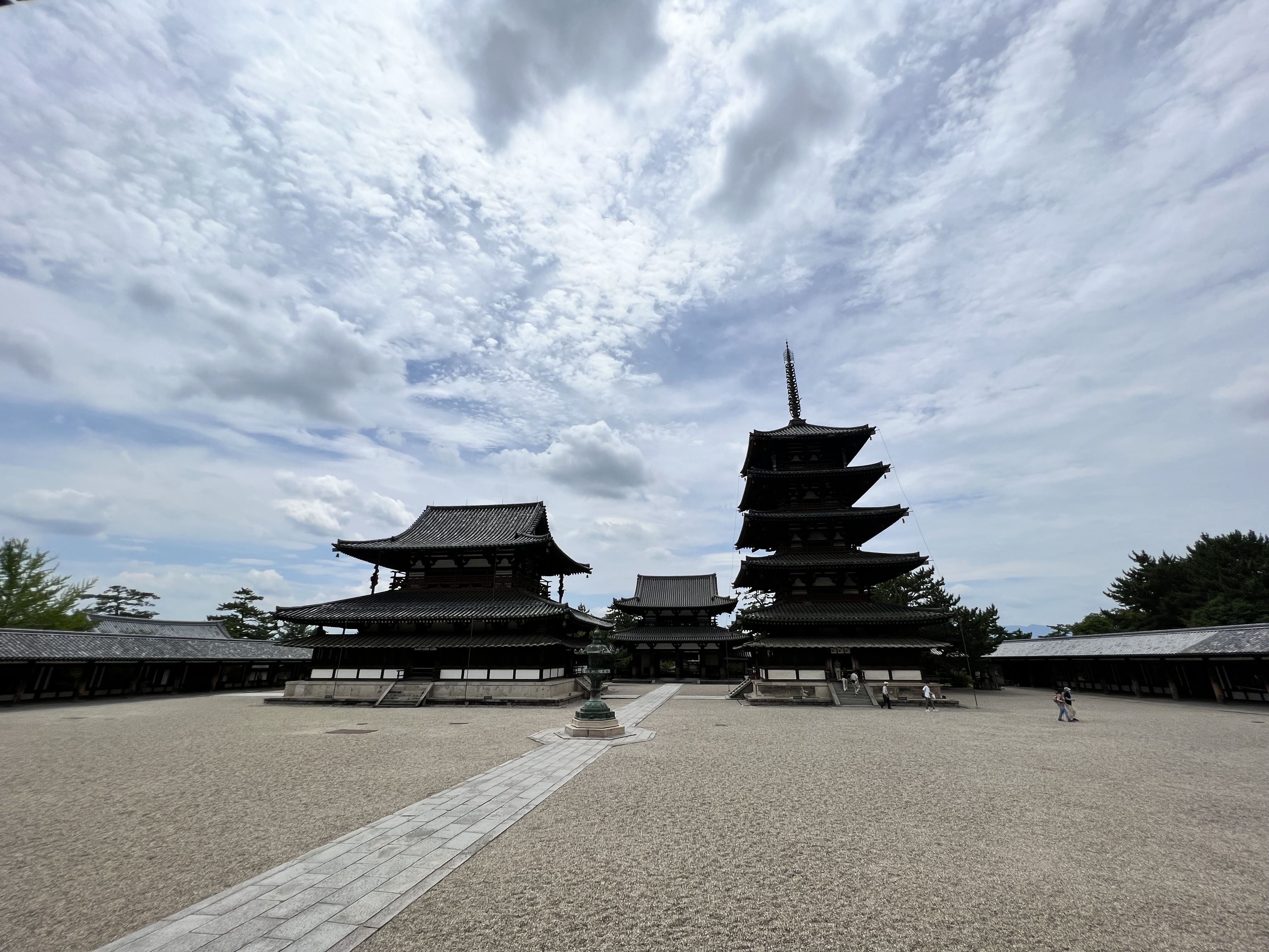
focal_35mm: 13
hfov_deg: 106.2
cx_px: 634
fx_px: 477
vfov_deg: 89.9
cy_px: 476
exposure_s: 1/6494
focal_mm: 1.57
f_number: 1.8
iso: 40
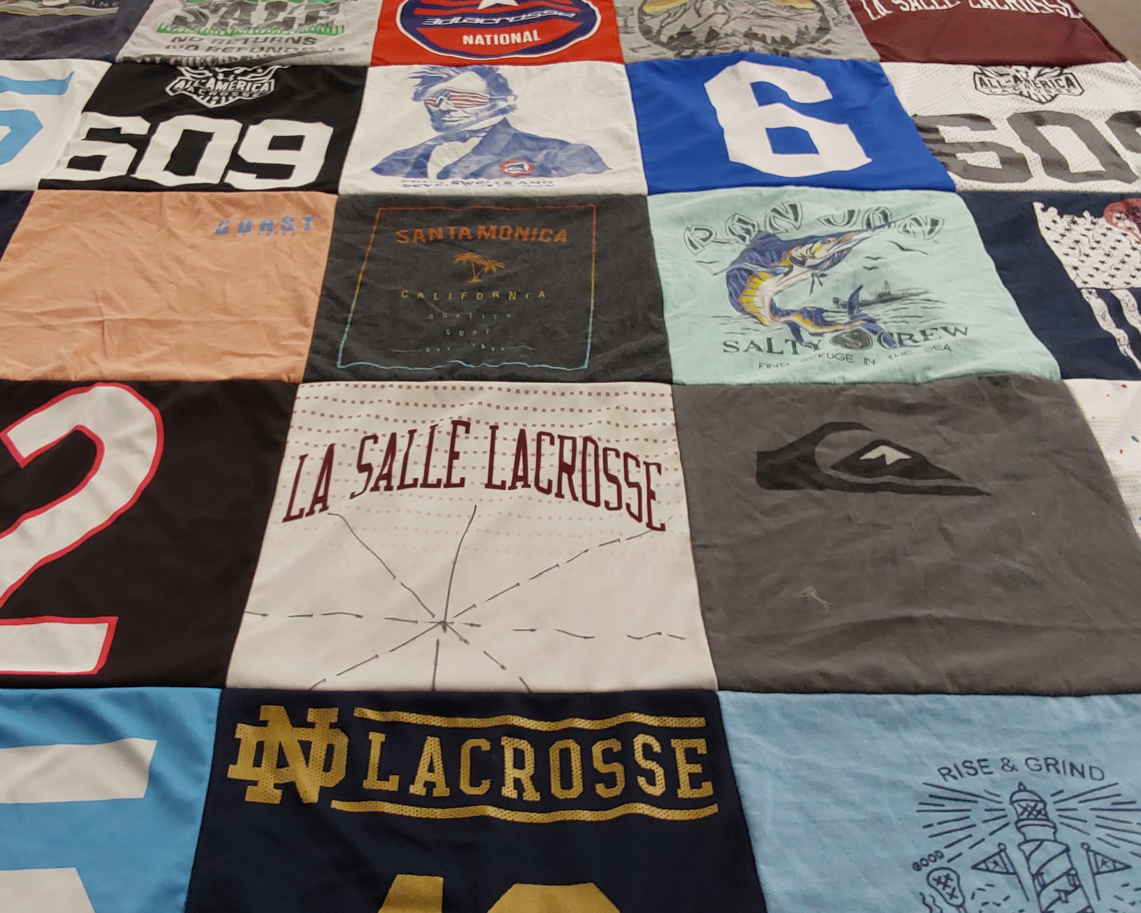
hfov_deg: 52.5
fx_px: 1148
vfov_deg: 43.3
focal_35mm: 34
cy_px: 476
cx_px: 463
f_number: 1.9
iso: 100
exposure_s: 1/60
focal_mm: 2.91
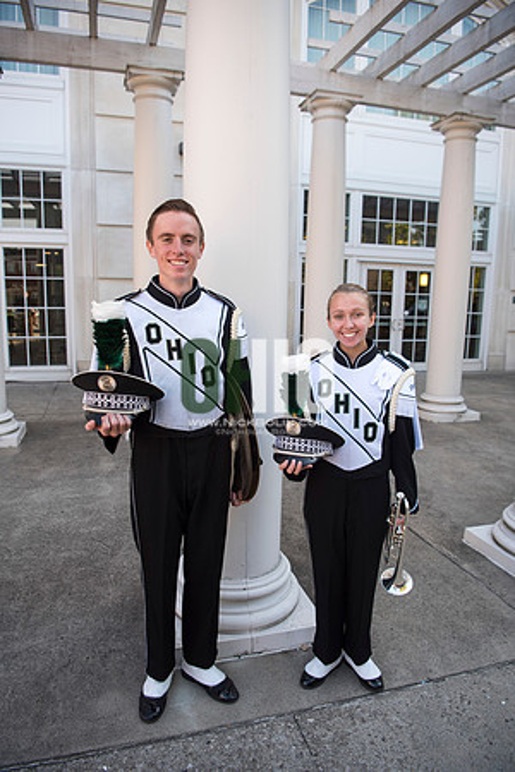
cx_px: 258
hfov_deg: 53.1
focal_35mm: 24
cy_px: 386
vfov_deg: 73.7
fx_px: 515
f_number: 3.5
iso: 320
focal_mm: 24
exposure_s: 1/800
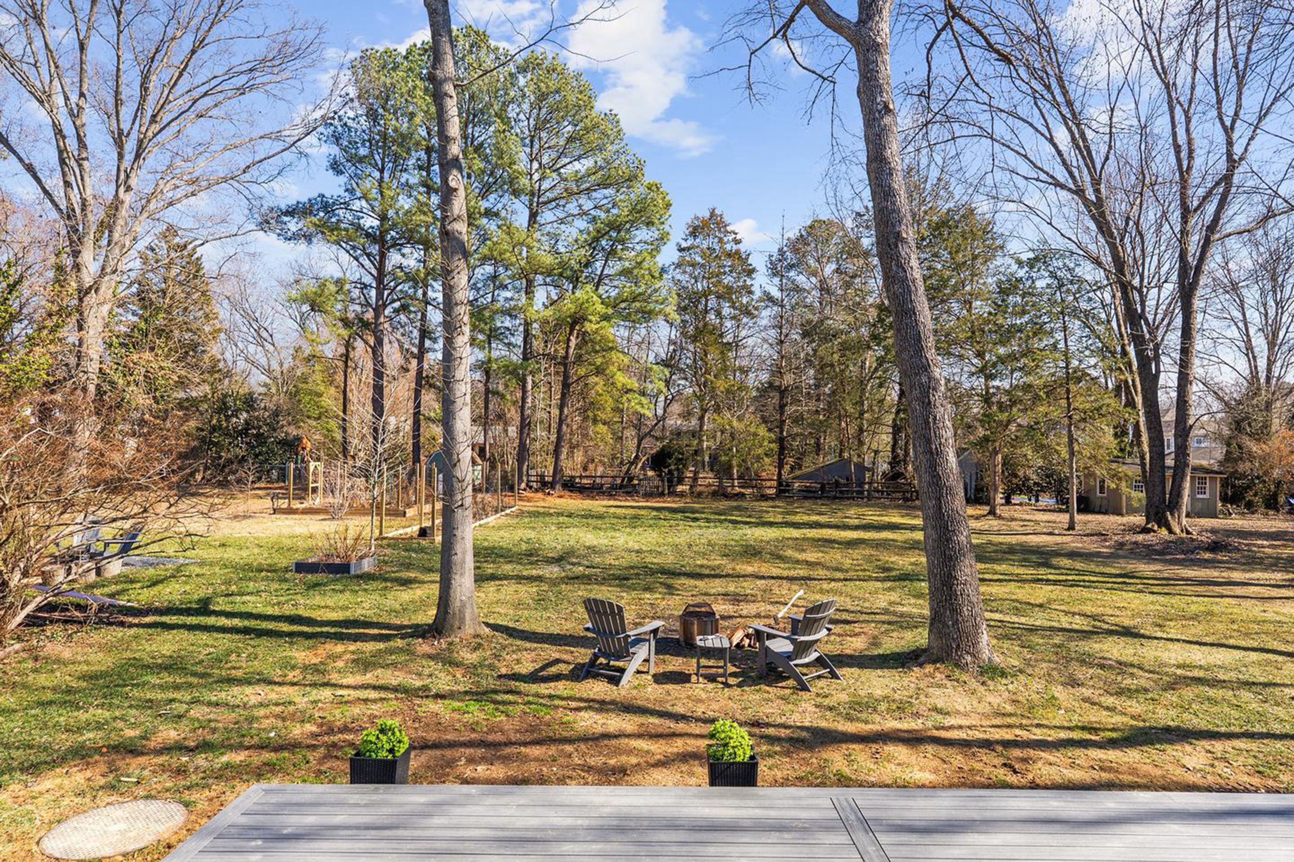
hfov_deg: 81.2
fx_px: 755
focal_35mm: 21
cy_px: 431
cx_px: 647
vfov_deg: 59.5
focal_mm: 21
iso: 80
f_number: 7.1
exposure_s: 1/125
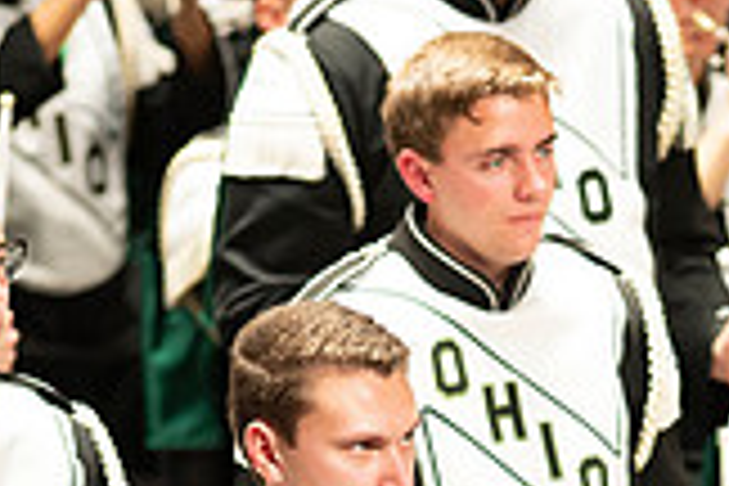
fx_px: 21727
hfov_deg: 1.9
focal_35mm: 1073
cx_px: 711
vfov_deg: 1.3
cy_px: 778
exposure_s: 1/500
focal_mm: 300
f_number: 2.8
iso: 3200
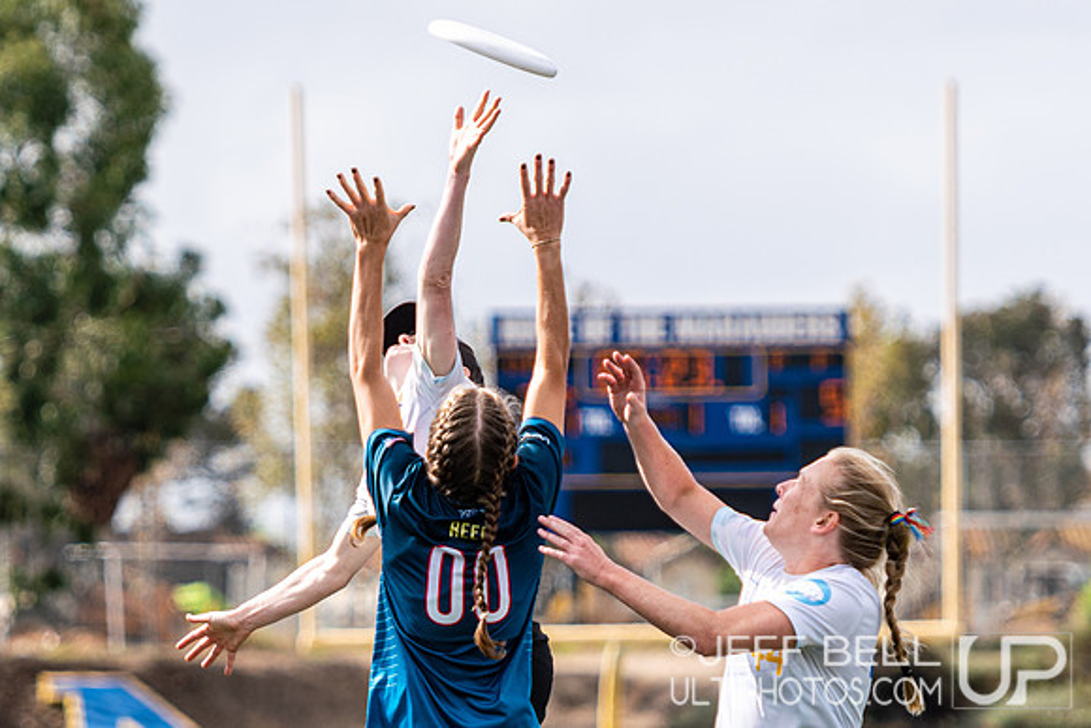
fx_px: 9745
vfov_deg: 4.3
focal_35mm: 321
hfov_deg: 6.4
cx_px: 562
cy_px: 484
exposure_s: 1/1600
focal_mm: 140
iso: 100
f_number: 2.8
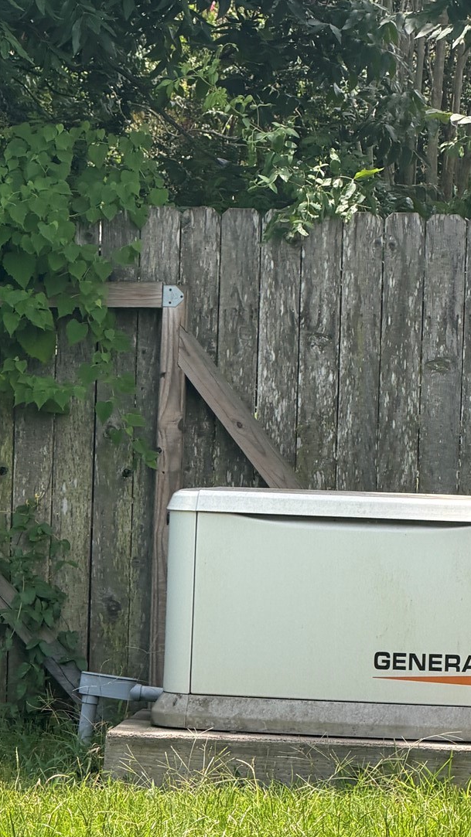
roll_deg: -2.0
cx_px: 84
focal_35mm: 206
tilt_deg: -4.7
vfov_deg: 10.4
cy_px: 631
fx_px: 4575
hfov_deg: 5.9
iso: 50
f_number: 2.8
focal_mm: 16.89
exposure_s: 1/514
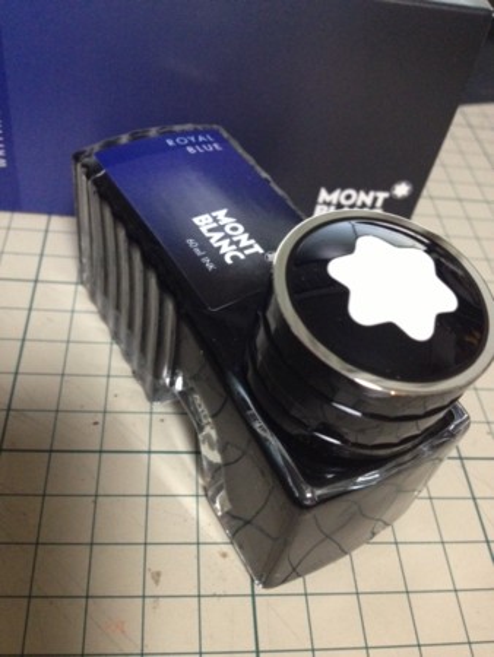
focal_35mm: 35
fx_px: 665
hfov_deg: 40.7
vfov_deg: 52.6
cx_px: 247
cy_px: 328
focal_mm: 4.28
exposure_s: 1/20
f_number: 2.4
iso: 400
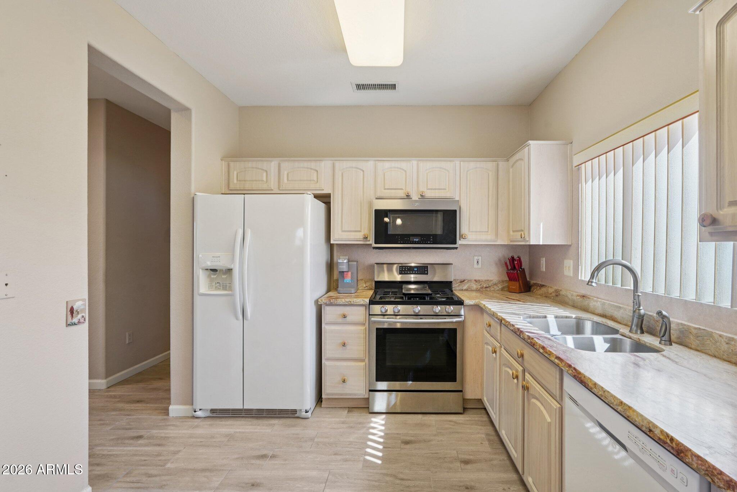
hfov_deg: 96.7
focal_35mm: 16
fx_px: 328
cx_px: 368
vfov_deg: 73.7
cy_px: 246
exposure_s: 1/13
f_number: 8
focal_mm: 16
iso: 400
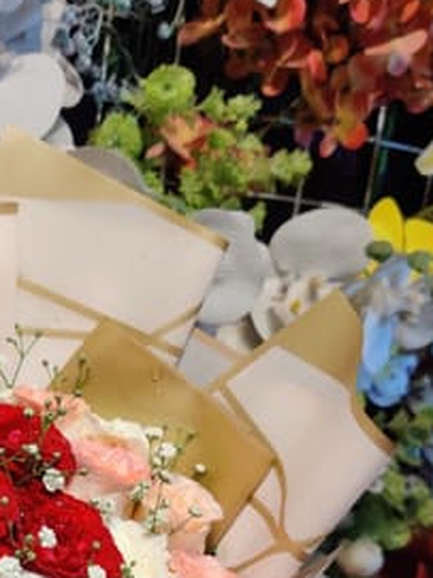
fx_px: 1135
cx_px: -53
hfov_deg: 20.5
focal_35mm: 68
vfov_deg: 27.3
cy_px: 545
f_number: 1.65
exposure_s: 1/129
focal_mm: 4.75
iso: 100
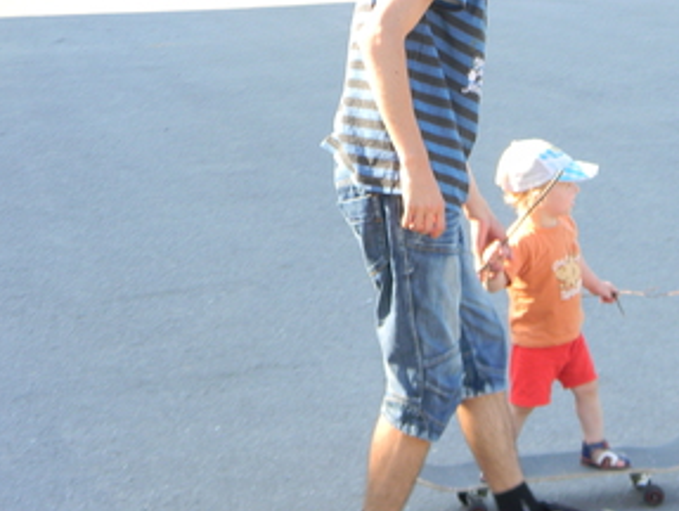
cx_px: 502
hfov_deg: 18.6
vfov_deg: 14.1
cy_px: 135
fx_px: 2062
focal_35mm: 105
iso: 108
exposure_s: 1/124
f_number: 4.3
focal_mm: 12.2
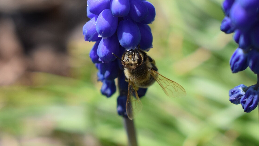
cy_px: 69
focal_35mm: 110
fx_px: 755
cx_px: 124
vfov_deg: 11.0
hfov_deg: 19.5
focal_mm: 48
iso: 200
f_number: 8
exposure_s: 1/320
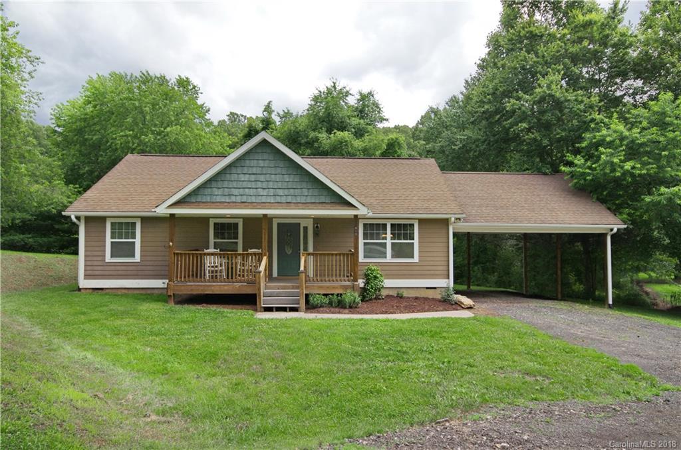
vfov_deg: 59.2
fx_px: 396
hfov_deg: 81.4
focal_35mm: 21
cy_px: 225
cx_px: 340
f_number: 9
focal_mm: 14
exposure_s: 1/100
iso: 200
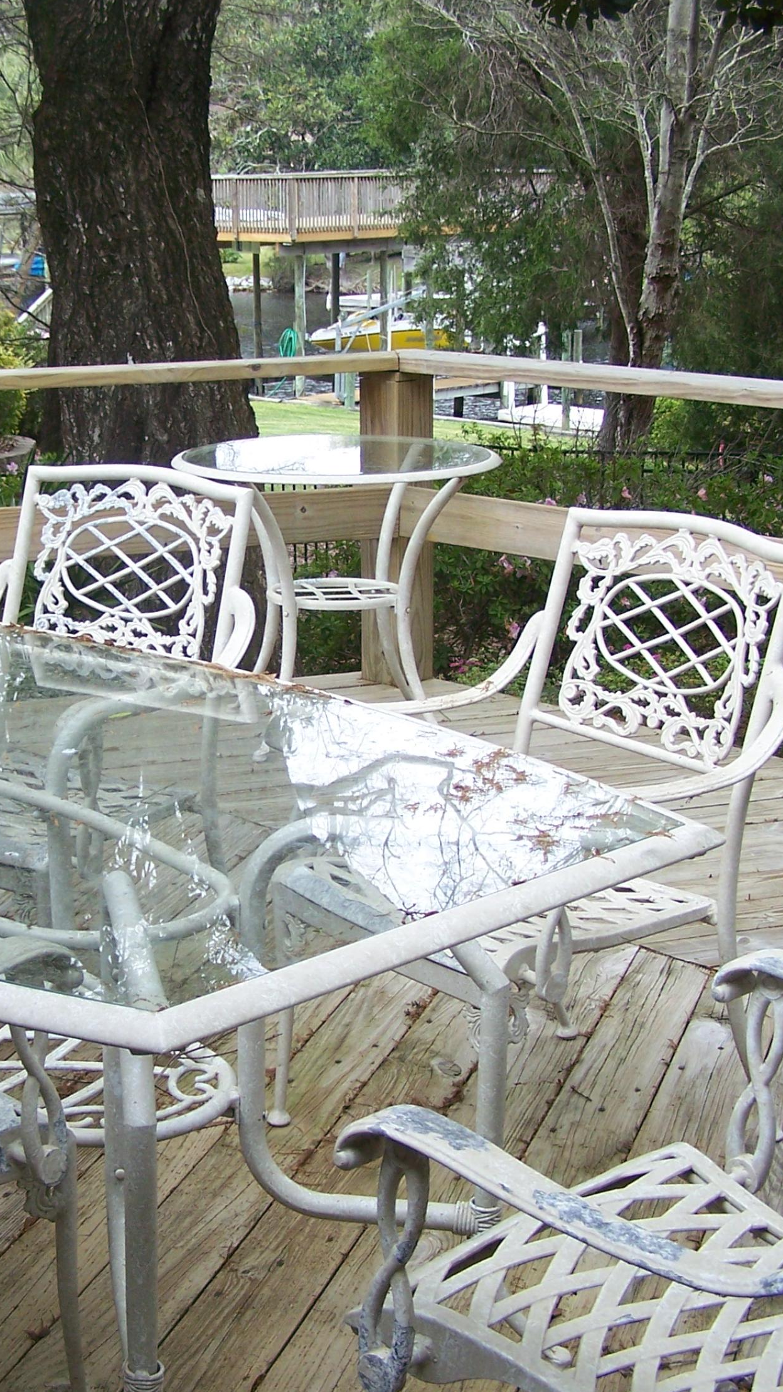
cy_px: 691
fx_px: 2067
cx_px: 226
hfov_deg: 21.3
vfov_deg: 37.2
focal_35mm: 56
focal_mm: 6.3
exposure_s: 1/250
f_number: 2.8
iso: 80
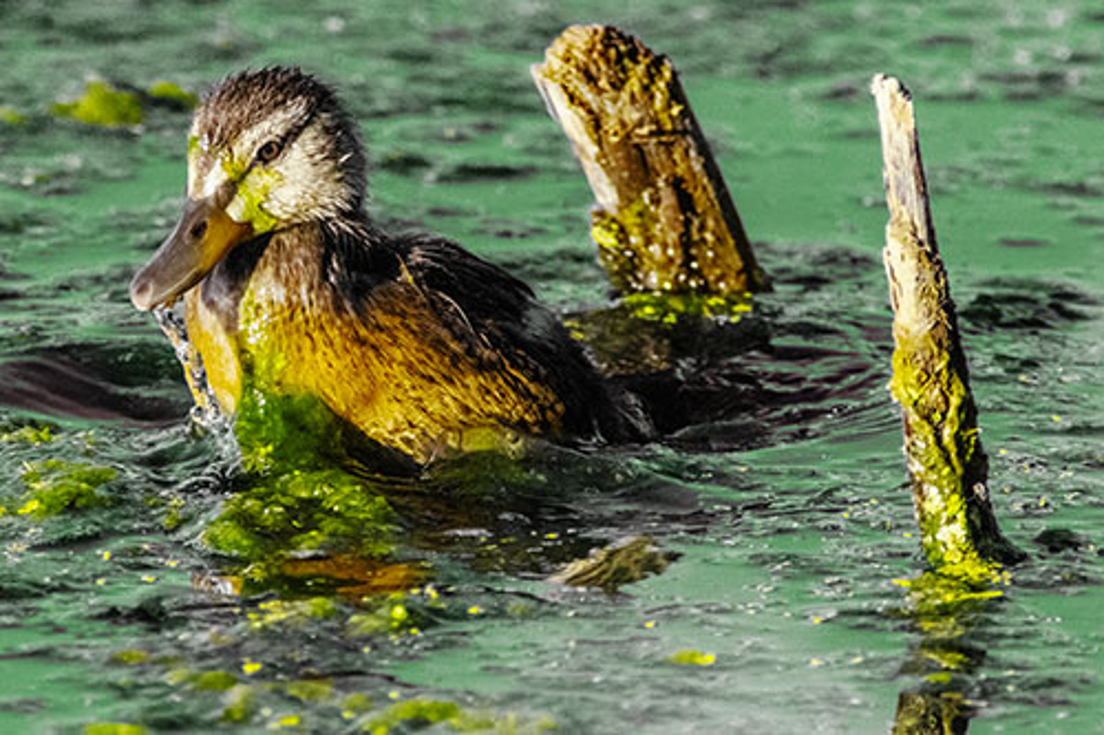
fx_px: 26057
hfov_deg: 2.4
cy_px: 368
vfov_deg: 1.6
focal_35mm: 850
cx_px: 552
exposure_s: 1/4000
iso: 6400
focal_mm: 850
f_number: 12
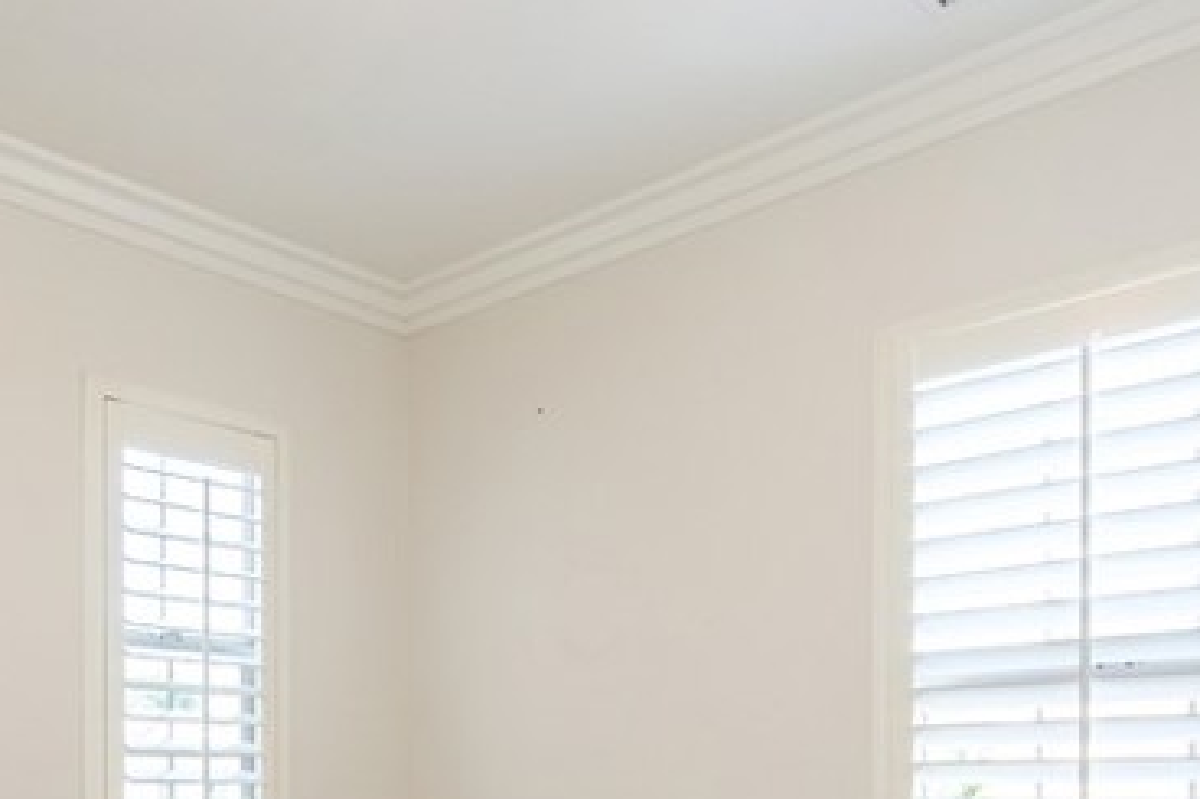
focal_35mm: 39
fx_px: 1299
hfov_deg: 49.2
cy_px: 761
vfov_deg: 32.0
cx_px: 460
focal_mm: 14
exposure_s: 1/125
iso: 720
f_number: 5.6
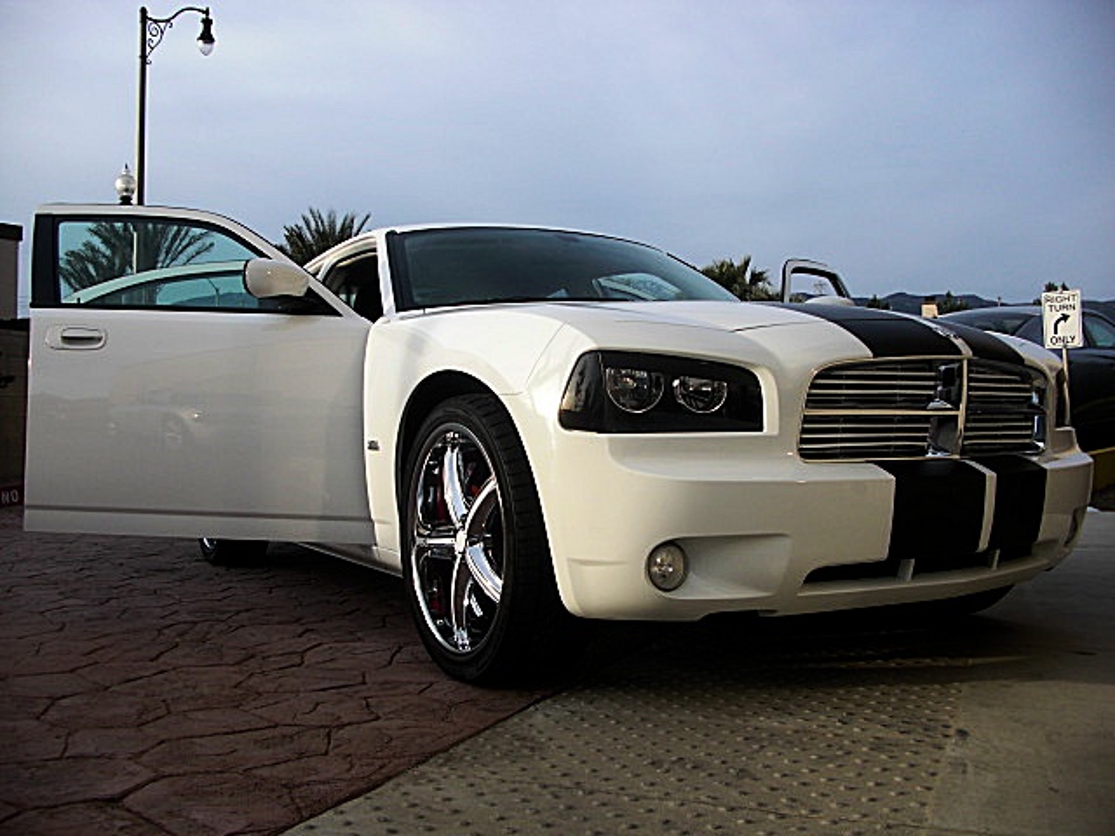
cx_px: 558
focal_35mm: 36
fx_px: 1160
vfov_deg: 39.7
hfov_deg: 51.4
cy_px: 418
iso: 50
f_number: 2.8
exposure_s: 1/400
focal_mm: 6.3
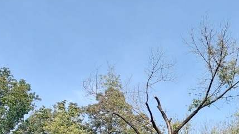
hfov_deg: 25.8
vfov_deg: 15.9
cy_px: 163
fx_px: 463
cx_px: 290
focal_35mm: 73
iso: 40
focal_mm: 5.23
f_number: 1.8
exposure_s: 1/705
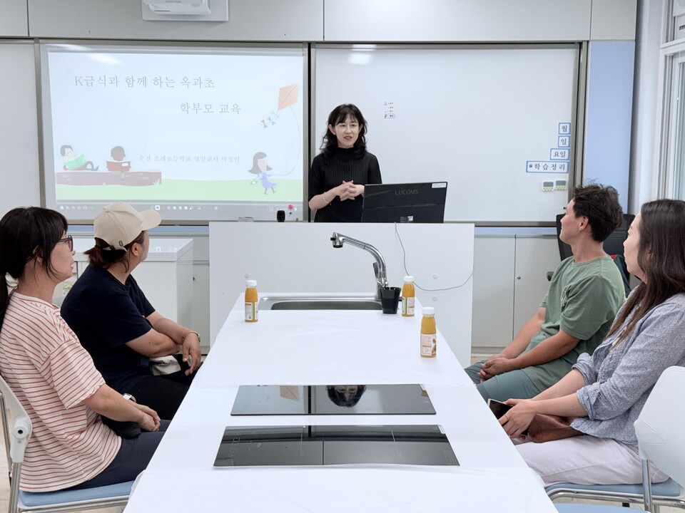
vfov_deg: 30.3
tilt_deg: -6.8
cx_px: 342
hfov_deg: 39.7
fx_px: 950
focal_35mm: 48
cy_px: 256
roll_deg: +0.4
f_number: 1.78
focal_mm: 6.76
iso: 50
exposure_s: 1/144
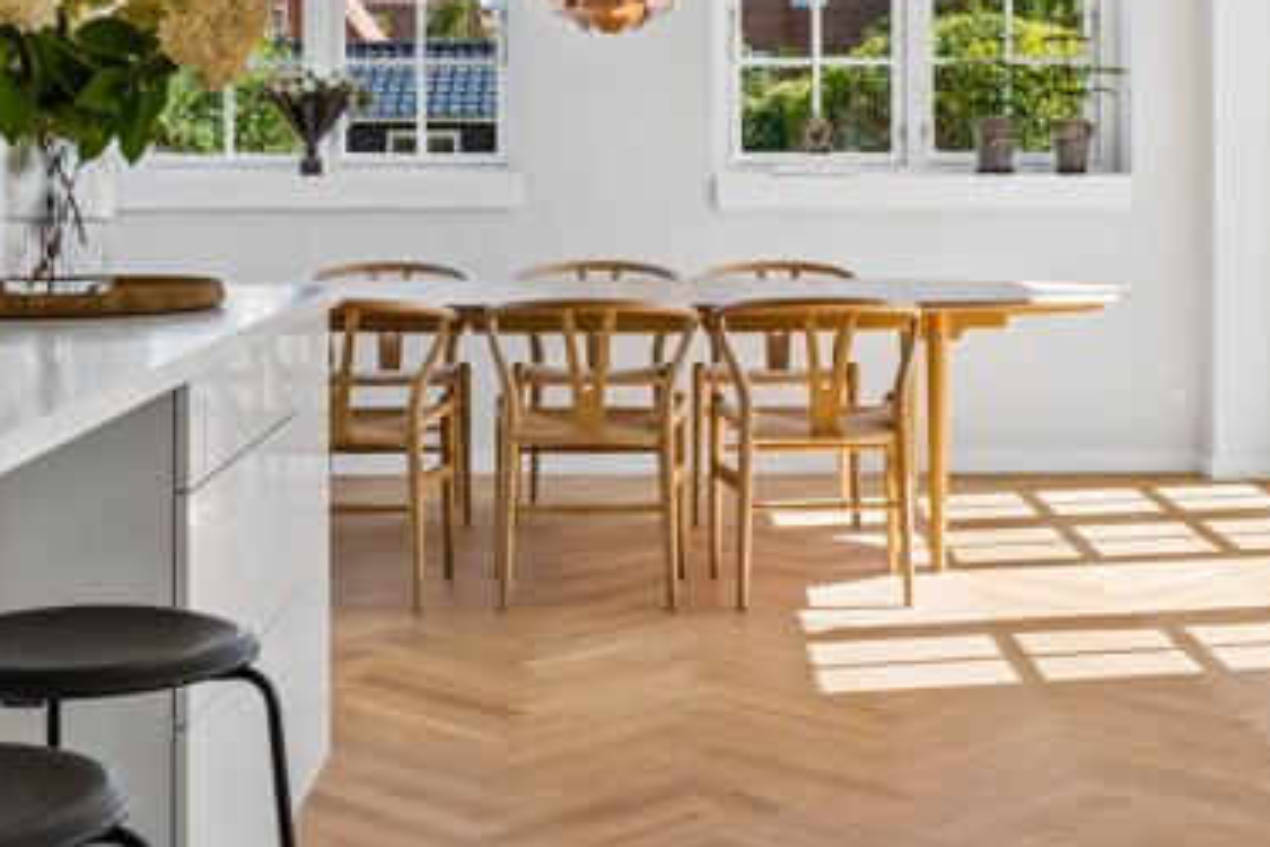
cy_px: 127
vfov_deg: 20.9
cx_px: 671
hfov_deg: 31.4
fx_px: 2258
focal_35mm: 64
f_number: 8
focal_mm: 20
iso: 200
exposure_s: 1/40
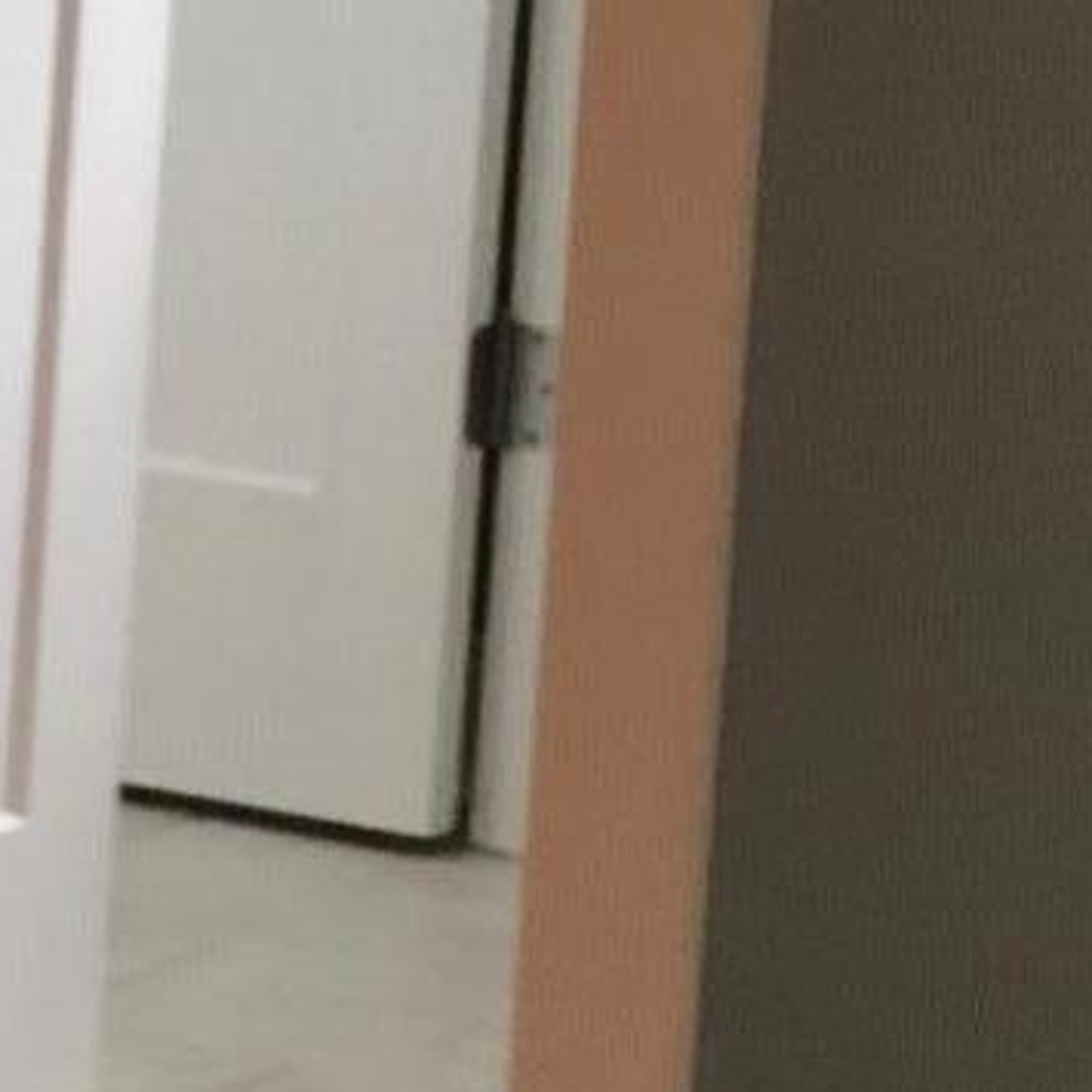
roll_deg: -5.5
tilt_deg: -5.7
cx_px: 1756
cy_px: 271
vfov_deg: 6.8
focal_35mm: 259
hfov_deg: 6.6
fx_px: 9244
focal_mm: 6
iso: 100
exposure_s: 1/40
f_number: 2.4
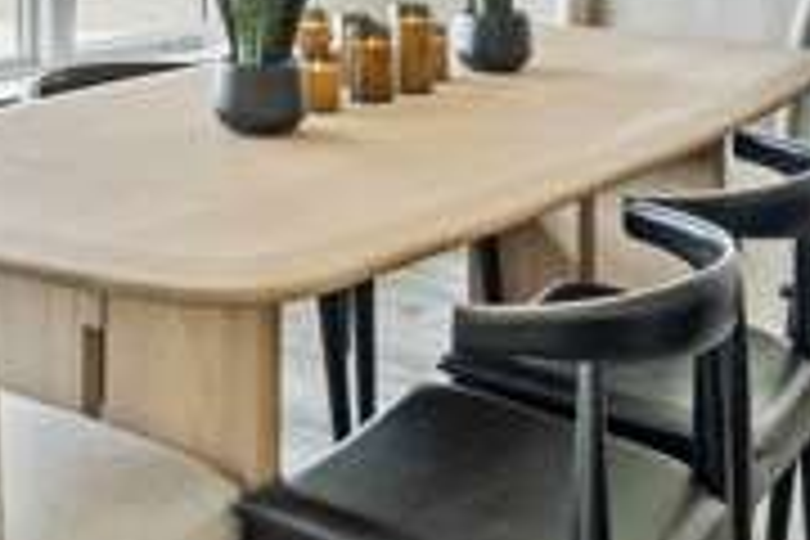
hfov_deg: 31.1
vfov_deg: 19.9
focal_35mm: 64
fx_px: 1440
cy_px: -108
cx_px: 256
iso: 320
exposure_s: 1/15
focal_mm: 10
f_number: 11
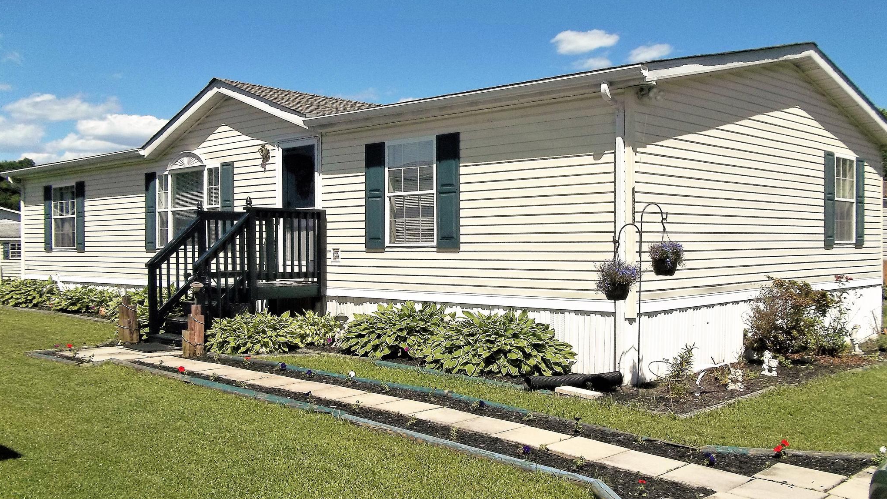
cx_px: 443
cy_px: 255
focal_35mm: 35
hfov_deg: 56.6
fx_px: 823
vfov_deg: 33.7
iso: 80
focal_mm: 5.7
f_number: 8.8
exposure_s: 1/500
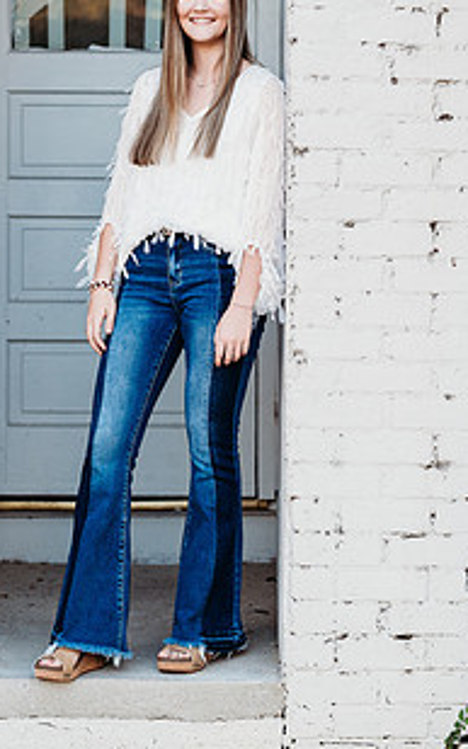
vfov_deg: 16.5
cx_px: 218
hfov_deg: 10.4
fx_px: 2573
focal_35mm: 126
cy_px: 235
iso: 200
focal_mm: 85
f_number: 2.8
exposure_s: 1/200
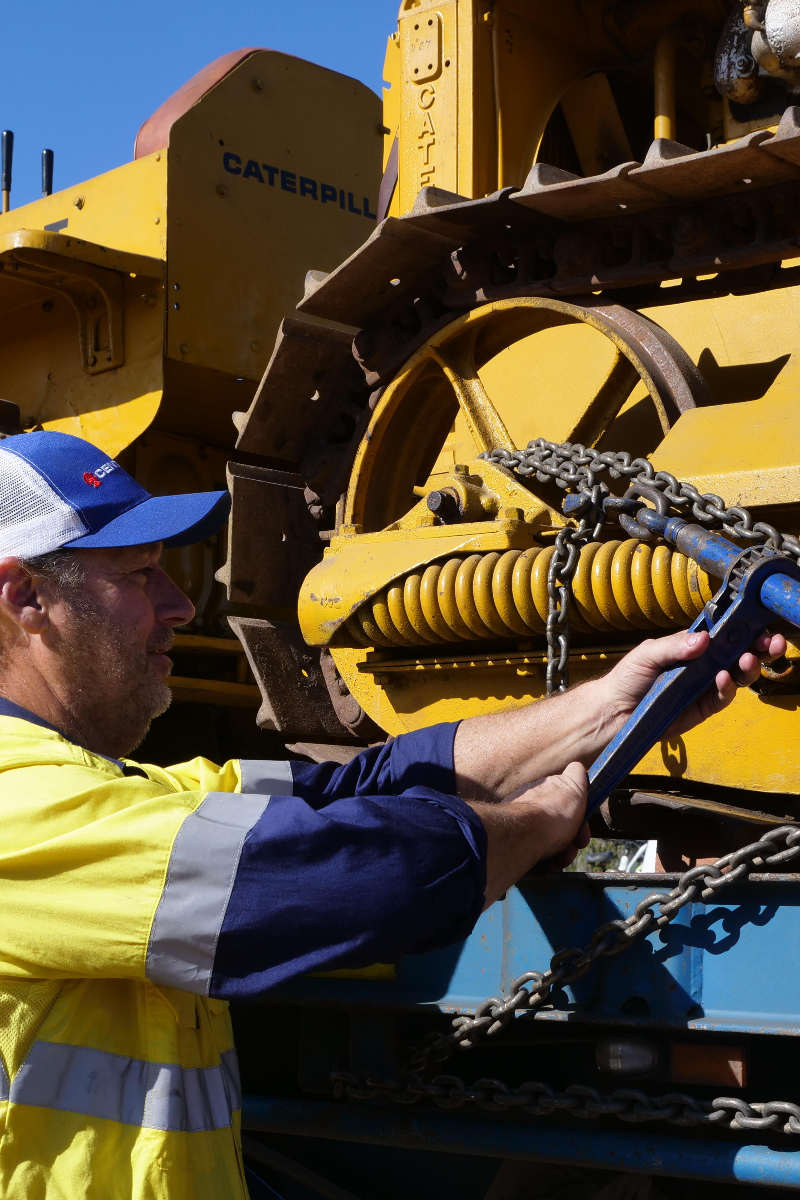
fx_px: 2334
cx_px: 388
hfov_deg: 19.5
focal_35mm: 70
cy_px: 605
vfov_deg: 28.8
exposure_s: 1/640
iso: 200
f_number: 7.1
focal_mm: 25
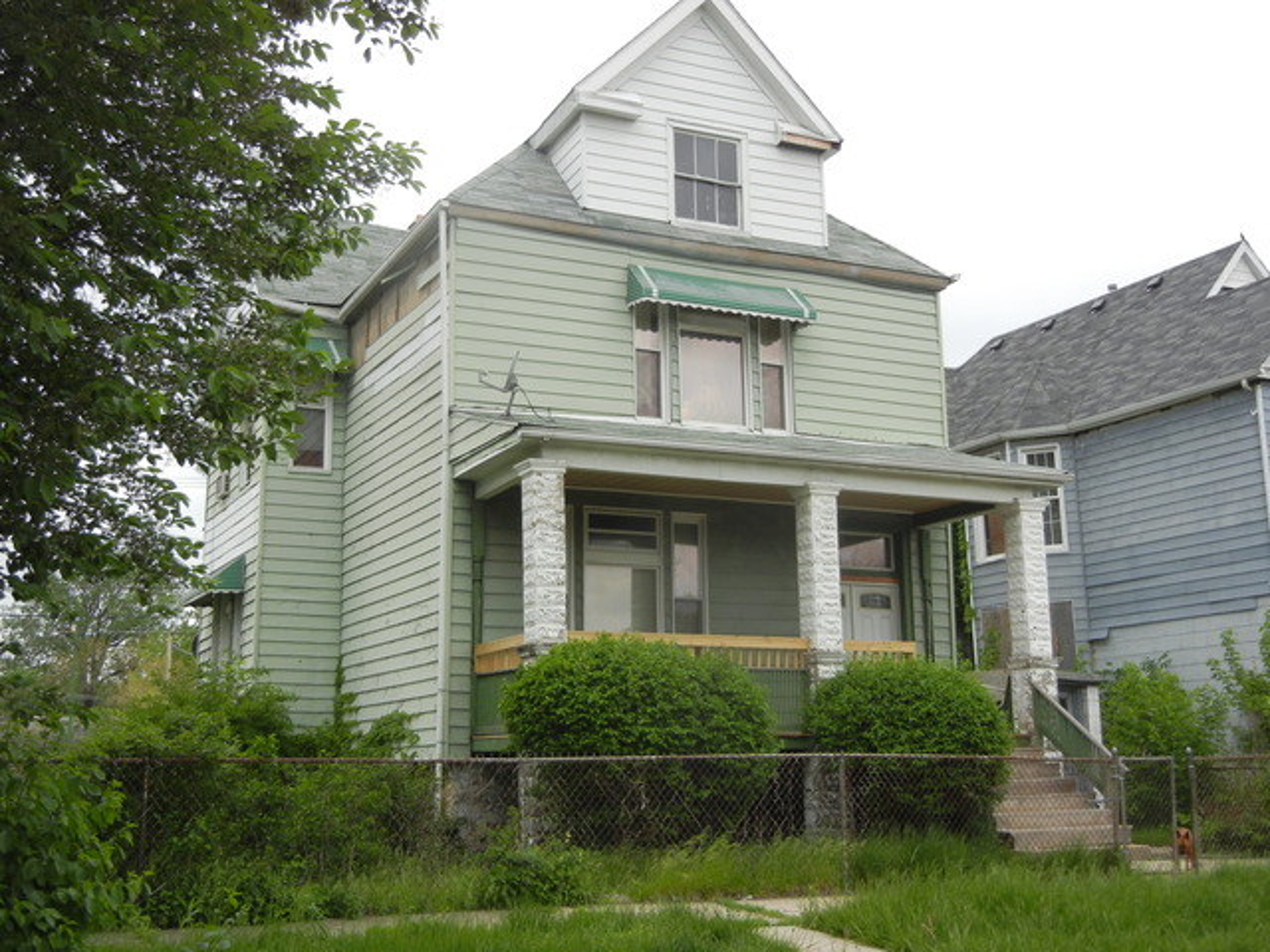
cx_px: 635
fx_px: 1431
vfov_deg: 36.8
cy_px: 476
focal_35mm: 39
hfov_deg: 47.9
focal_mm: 7.1
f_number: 3.7
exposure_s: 1/517
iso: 160
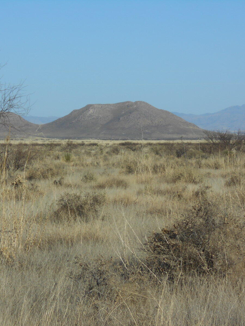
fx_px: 1641
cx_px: 78
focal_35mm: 174
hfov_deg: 8.5
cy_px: 163
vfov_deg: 11.4
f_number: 6.5
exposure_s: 1/640
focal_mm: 23
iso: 80
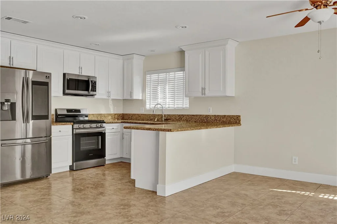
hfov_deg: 61.9
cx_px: 168
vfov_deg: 43.6
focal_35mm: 30
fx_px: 281
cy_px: 112
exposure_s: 1/125
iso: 1600
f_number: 14
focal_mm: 30
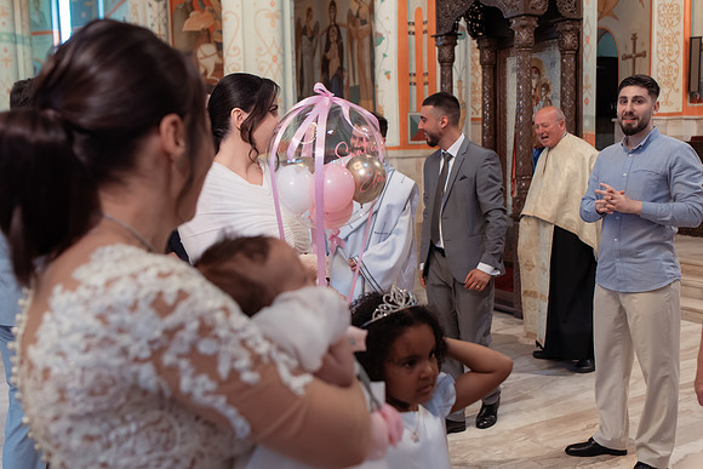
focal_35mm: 37
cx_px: 363
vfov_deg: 35.9
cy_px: 234
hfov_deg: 51.8
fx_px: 724
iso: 1600
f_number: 3.5
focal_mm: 35
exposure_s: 1/200
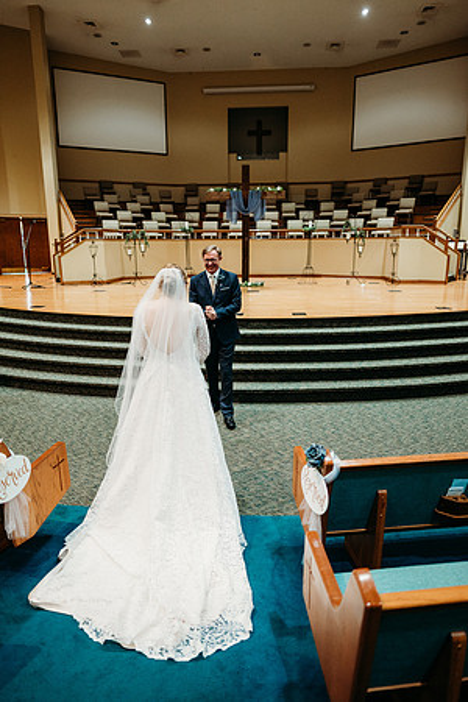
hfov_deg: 53.1
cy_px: 351
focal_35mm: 24
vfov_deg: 73.7
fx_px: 468
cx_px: 234
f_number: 1.8
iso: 2000
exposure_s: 1/125
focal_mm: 24
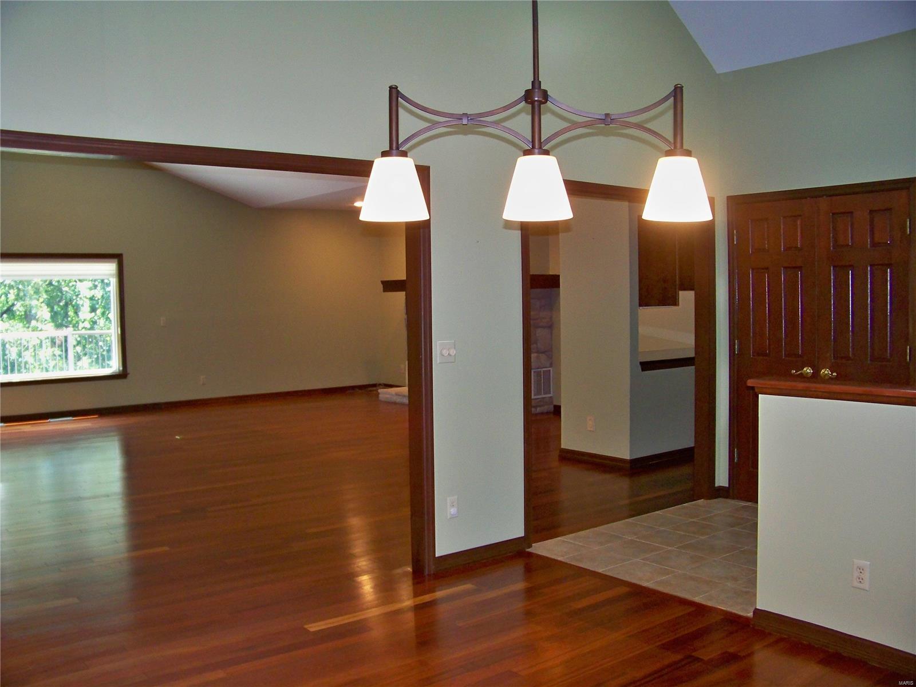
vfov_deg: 42.9
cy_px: 344
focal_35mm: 33
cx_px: 458
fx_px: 873
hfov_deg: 55.4
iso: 200
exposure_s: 1/30
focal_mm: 5.85
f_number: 2.8
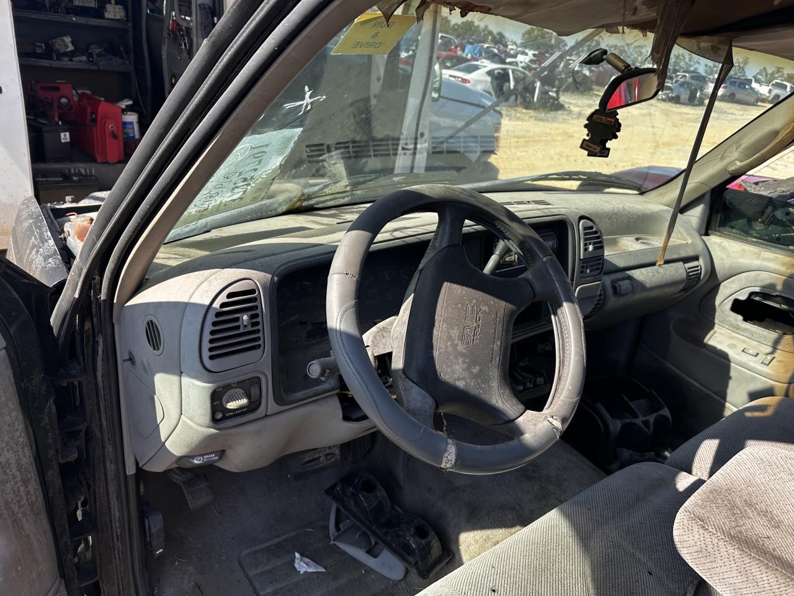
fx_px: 550
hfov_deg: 71.6
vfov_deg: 56.8
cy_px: 298
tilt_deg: -22.6
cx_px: 397
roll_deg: -8.2
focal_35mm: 24
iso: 80
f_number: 1.78
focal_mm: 6.86
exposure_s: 1/962
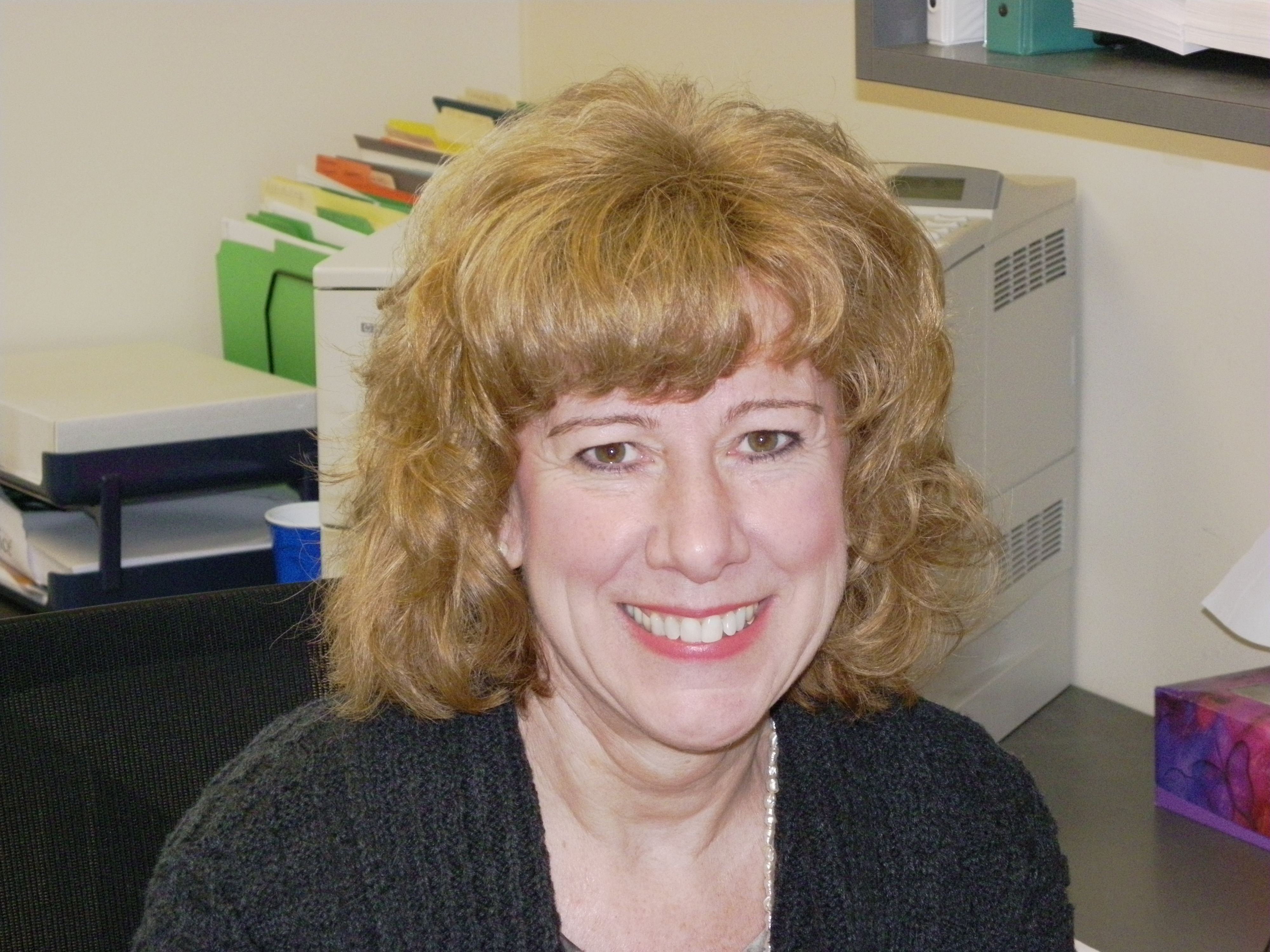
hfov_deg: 17.7
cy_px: 476
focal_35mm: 111
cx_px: 635
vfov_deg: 13.3
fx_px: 4072
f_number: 4
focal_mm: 19.6
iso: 400
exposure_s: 1/125
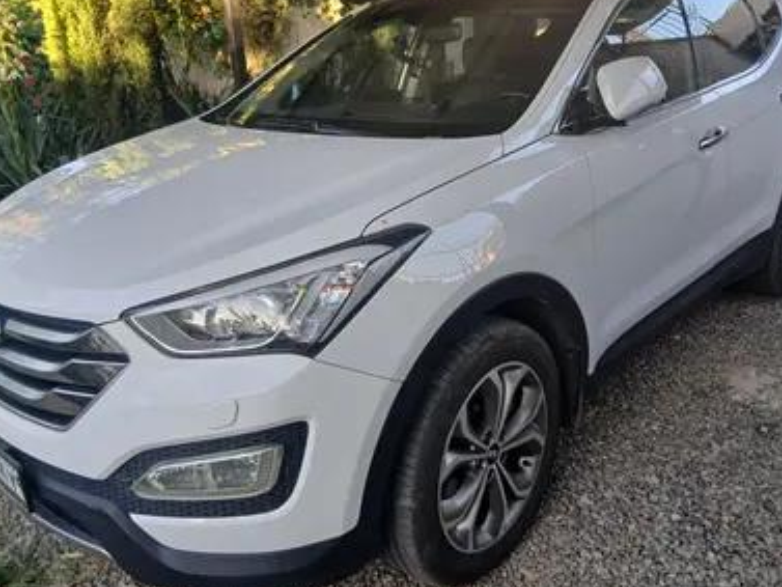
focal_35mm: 31
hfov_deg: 58.3
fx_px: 701
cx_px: 409
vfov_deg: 45.4
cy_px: 270
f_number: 1.8
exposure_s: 1/50
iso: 40
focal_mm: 3.98
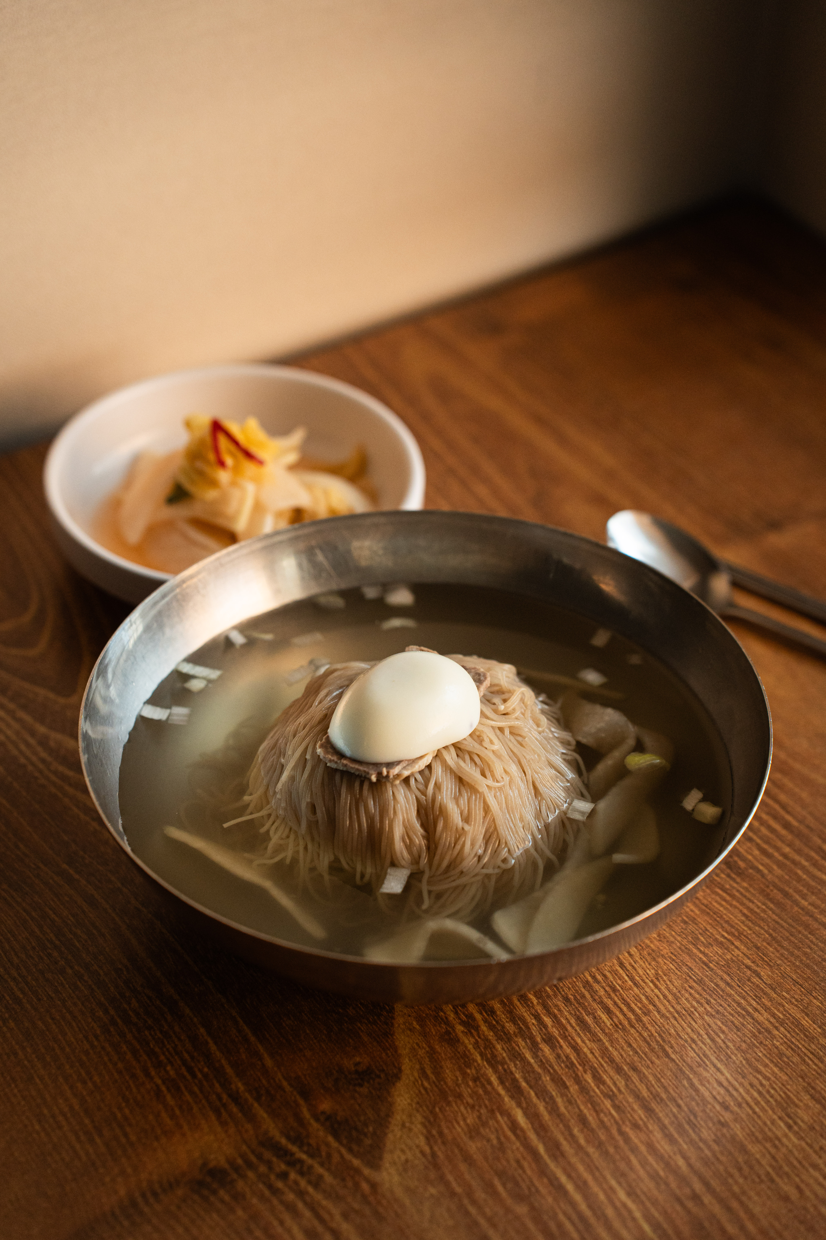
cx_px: 413
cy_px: 620
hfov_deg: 18.2
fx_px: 2581
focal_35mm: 75
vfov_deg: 27.0
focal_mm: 75
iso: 1600
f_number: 3.5
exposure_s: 1/640
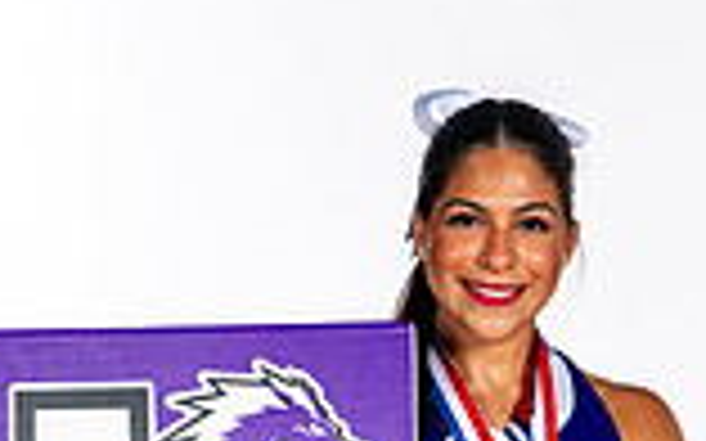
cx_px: 459
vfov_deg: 6.6
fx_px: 3654
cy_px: 981
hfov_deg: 11.0
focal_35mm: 190
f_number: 7.1
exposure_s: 1/320
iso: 250
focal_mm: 65
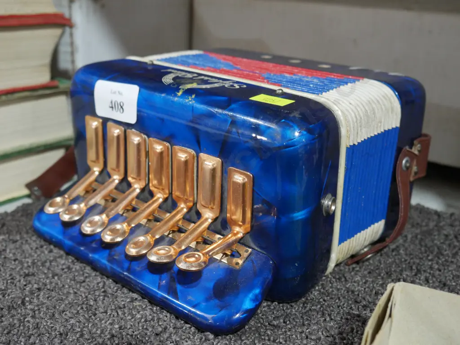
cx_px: 230
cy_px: 172
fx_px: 612
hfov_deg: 41.2
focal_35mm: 46
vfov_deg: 31.5
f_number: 5.1
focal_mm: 23
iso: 2000
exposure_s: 1/60
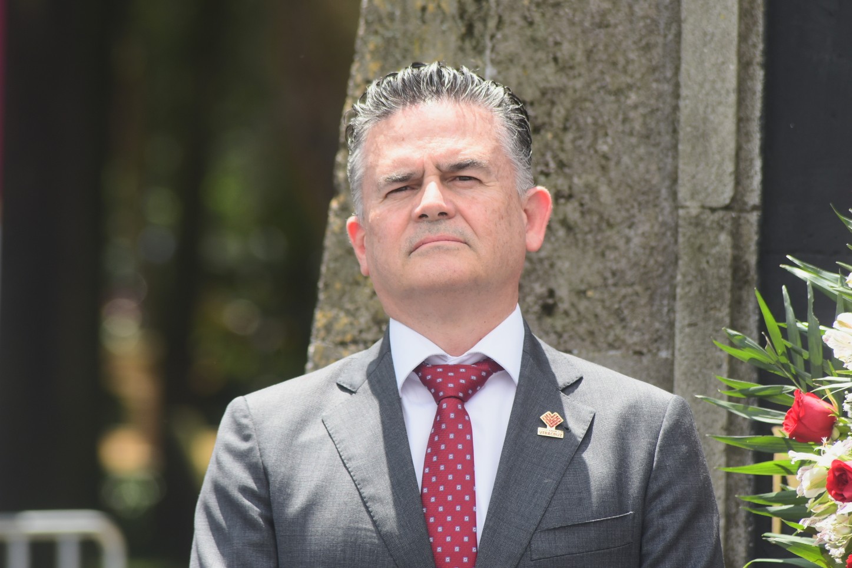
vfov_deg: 4.6
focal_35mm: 300
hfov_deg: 6.9
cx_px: 426
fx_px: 7098
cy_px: 284
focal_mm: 300
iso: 250
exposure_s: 1/250
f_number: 8
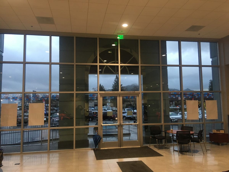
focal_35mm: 29
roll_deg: +1.6
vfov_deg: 48.2
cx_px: 114
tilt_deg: +3.4
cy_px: 86
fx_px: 192
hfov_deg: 61.7
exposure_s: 1/30
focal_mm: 4.15
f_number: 2.2
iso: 40
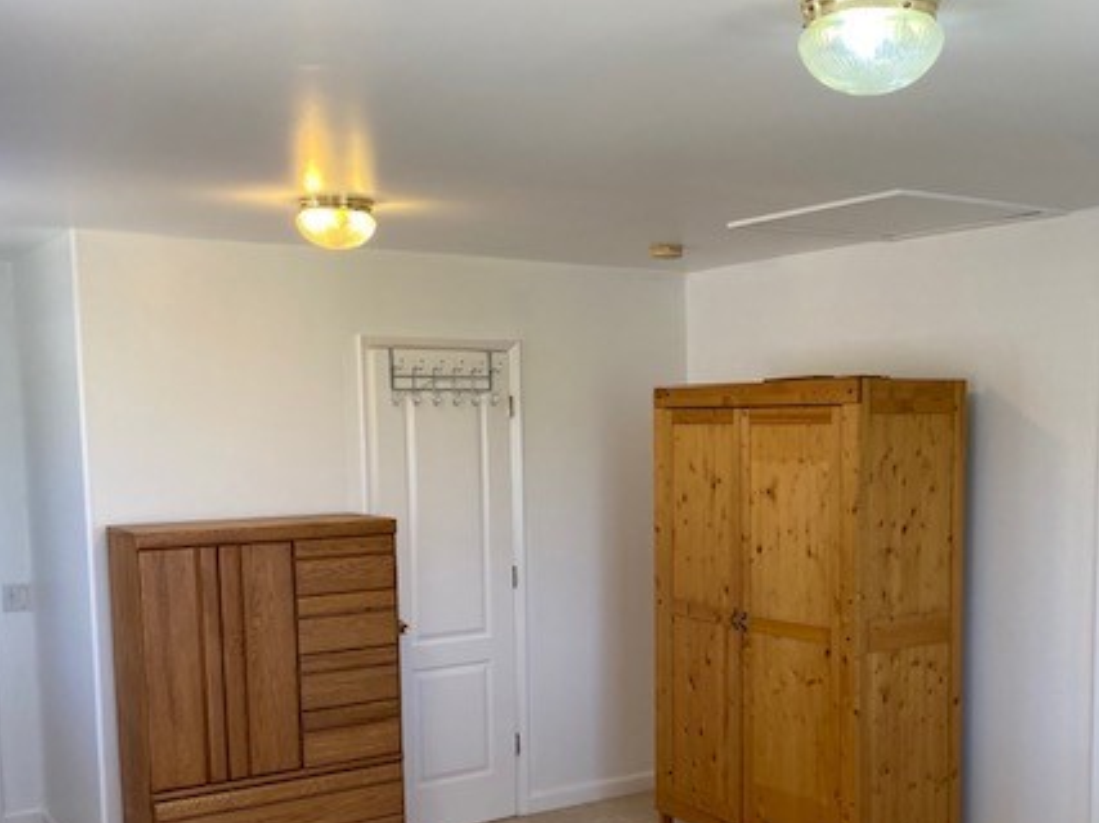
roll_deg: +2.7
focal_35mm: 39
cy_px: 571
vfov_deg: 36.3
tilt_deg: -8.0
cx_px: 690
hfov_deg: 47.4
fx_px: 1238
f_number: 1.8
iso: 100
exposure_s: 1/120
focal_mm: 4.25
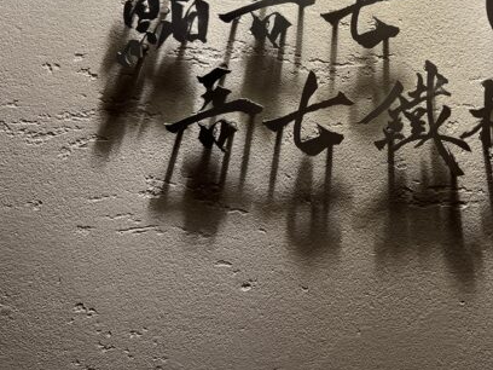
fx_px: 698
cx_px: 378
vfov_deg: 28.9
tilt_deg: -4.7
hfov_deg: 37.8
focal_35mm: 49
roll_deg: -0.3
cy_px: 67
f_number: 1.5
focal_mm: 5.7
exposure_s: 1/60
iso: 64
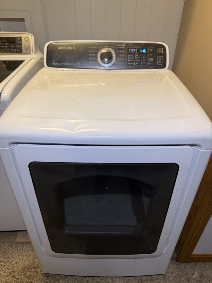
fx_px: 196
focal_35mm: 24
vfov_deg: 71.6
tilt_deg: -35.0
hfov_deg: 56.7
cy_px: 142
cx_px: 106
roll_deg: -0.3
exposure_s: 1/109
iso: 200
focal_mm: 6.76
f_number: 1.78
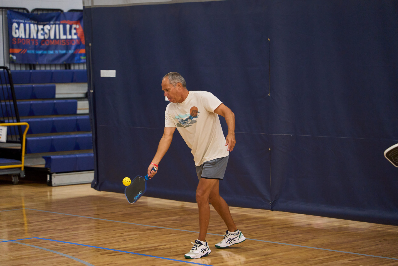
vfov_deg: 13.0
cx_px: 199
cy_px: 133
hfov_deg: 19.5
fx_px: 1161
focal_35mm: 105
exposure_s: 1/1000
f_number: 2.8
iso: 2500
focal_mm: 105
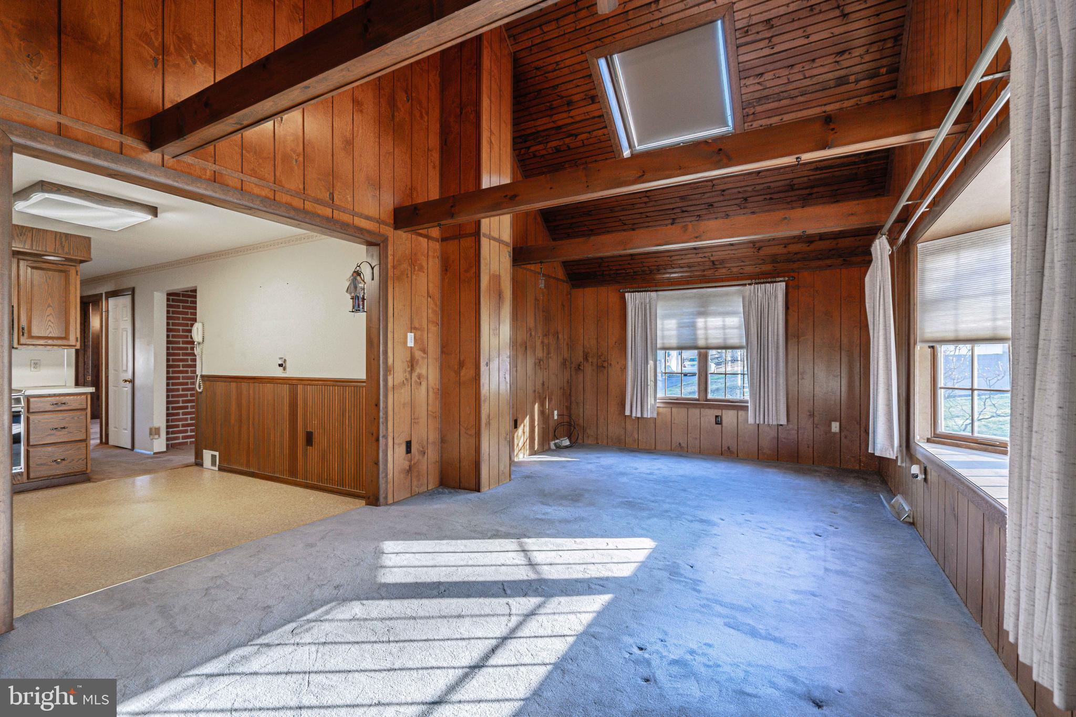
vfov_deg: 73.7
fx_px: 478
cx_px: 538
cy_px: 358
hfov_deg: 96.7
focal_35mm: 16
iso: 640
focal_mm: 16
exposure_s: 1/2500
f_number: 5
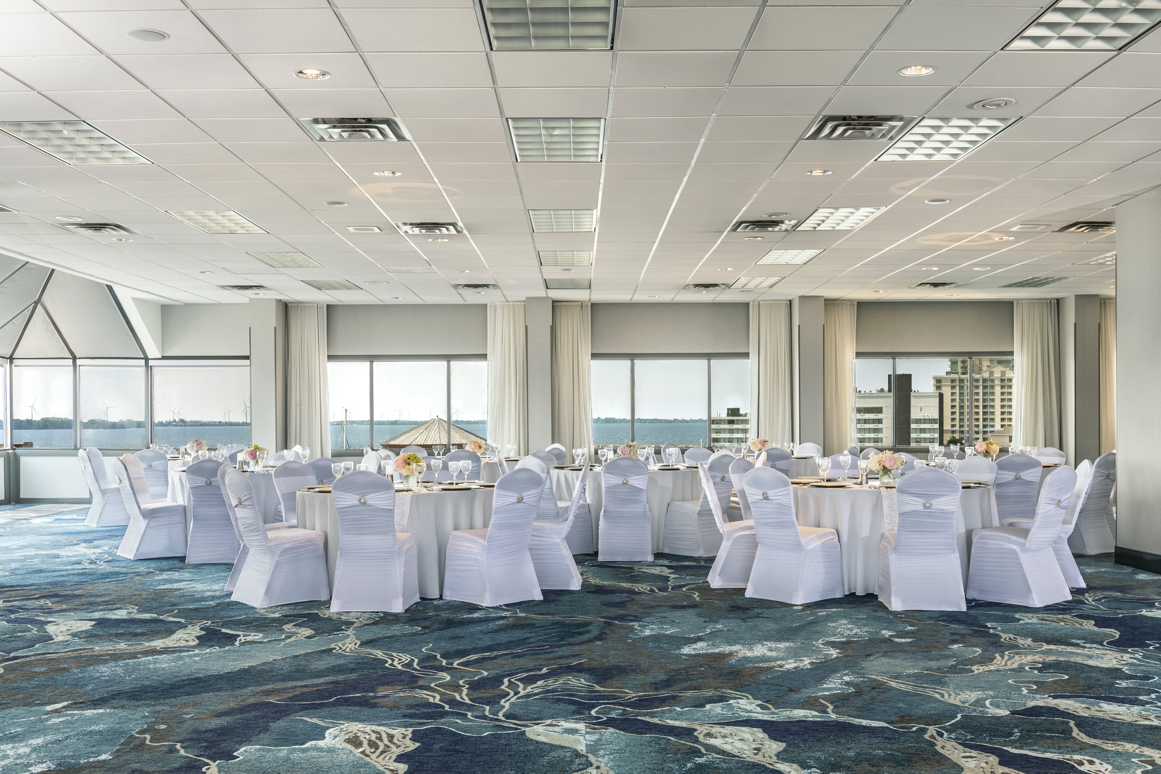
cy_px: 387
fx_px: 1129
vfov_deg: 37.9
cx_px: 580
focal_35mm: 35
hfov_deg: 54.4
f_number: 8
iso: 100
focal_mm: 35
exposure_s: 1/8
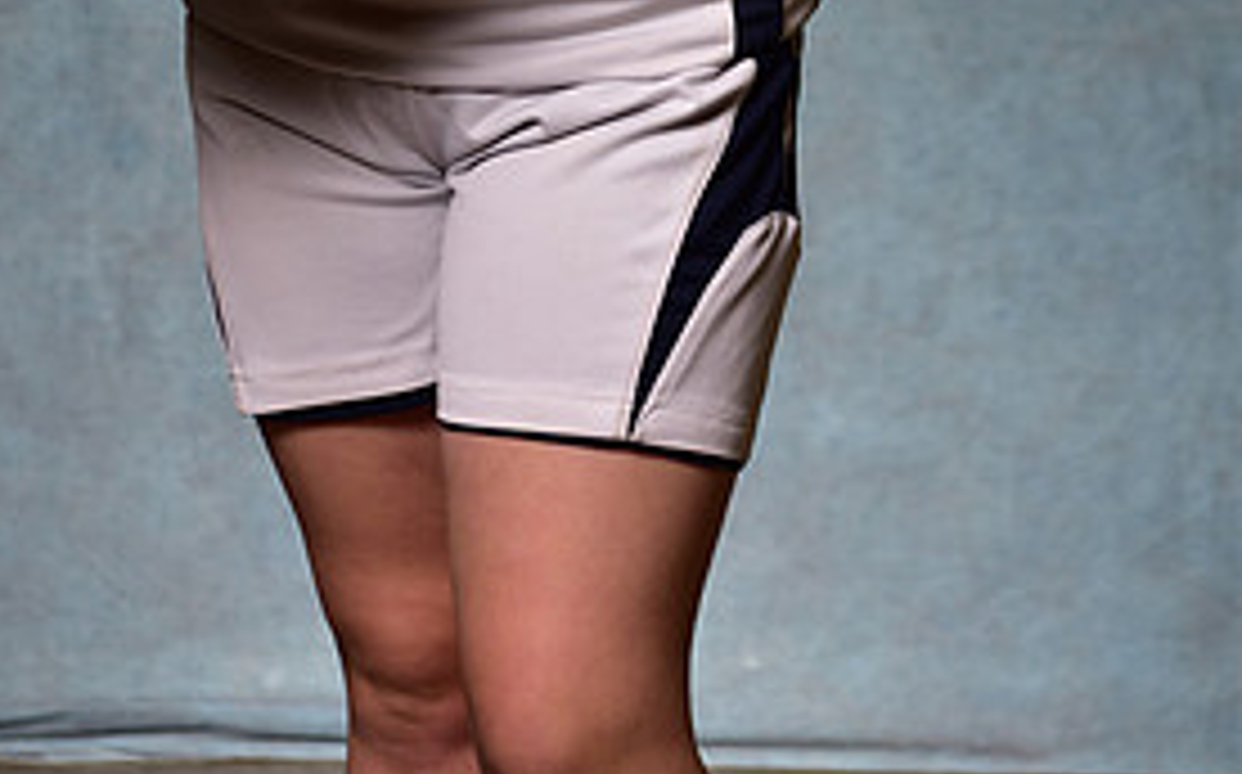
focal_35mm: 150
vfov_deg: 8.5
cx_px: 493
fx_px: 5073
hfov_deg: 13.9
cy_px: -486
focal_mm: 70
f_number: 5
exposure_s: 1/200
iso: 100
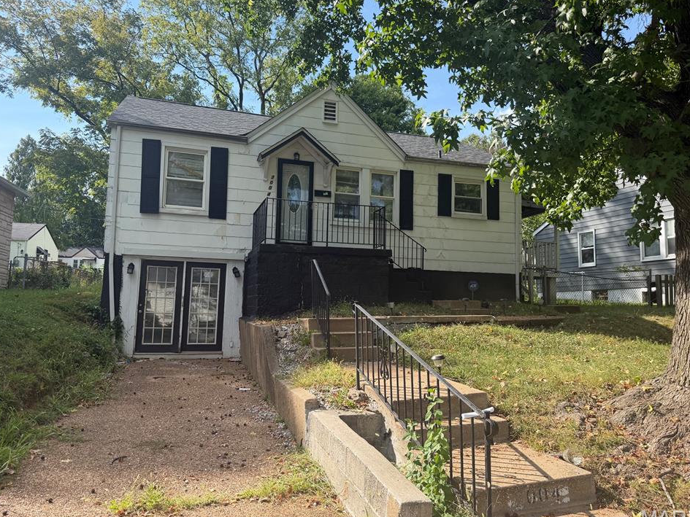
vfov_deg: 53.1
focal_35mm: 26
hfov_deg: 67.3
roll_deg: -0.6
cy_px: 254
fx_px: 518
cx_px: 340
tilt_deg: +5.9
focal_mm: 6.76
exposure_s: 1/2703
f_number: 1.78
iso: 100
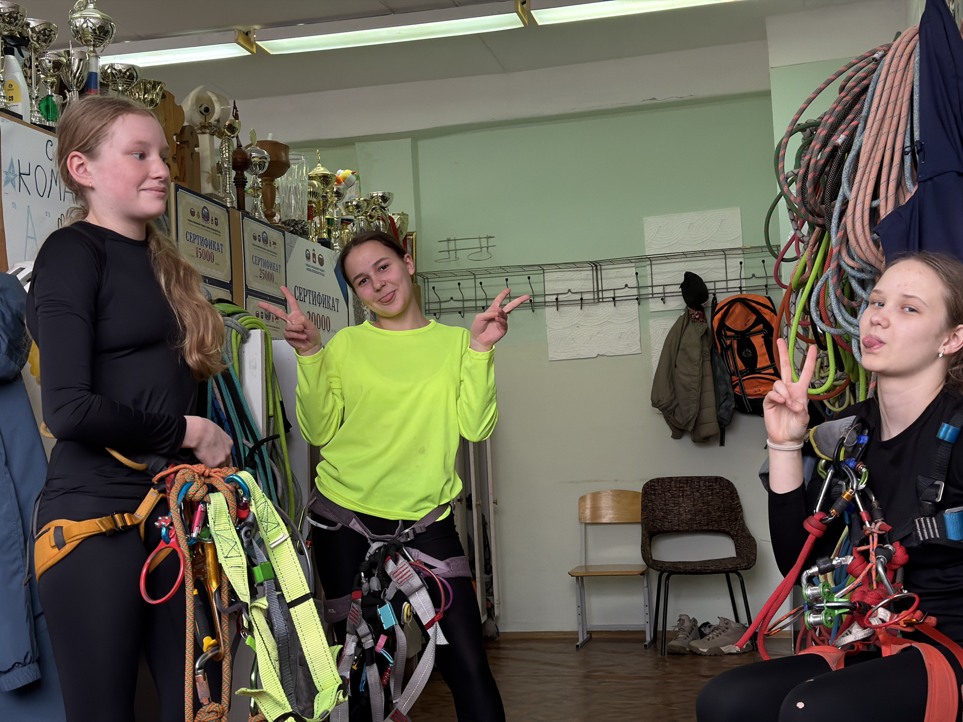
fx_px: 1335
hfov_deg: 39.7
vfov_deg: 30.3
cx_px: 482
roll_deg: +3.0
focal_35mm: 48
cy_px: 361
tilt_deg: +4.2
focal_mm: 6.76
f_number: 1.78
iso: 200
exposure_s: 1/181
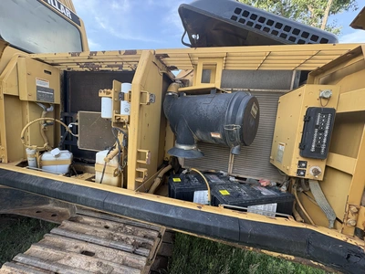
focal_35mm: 14
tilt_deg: -5.8
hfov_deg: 102.1
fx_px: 148
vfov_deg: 85.7
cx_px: 182
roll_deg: -2.8
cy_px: 137
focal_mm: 2.22
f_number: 2.2
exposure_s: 1/139
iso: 50
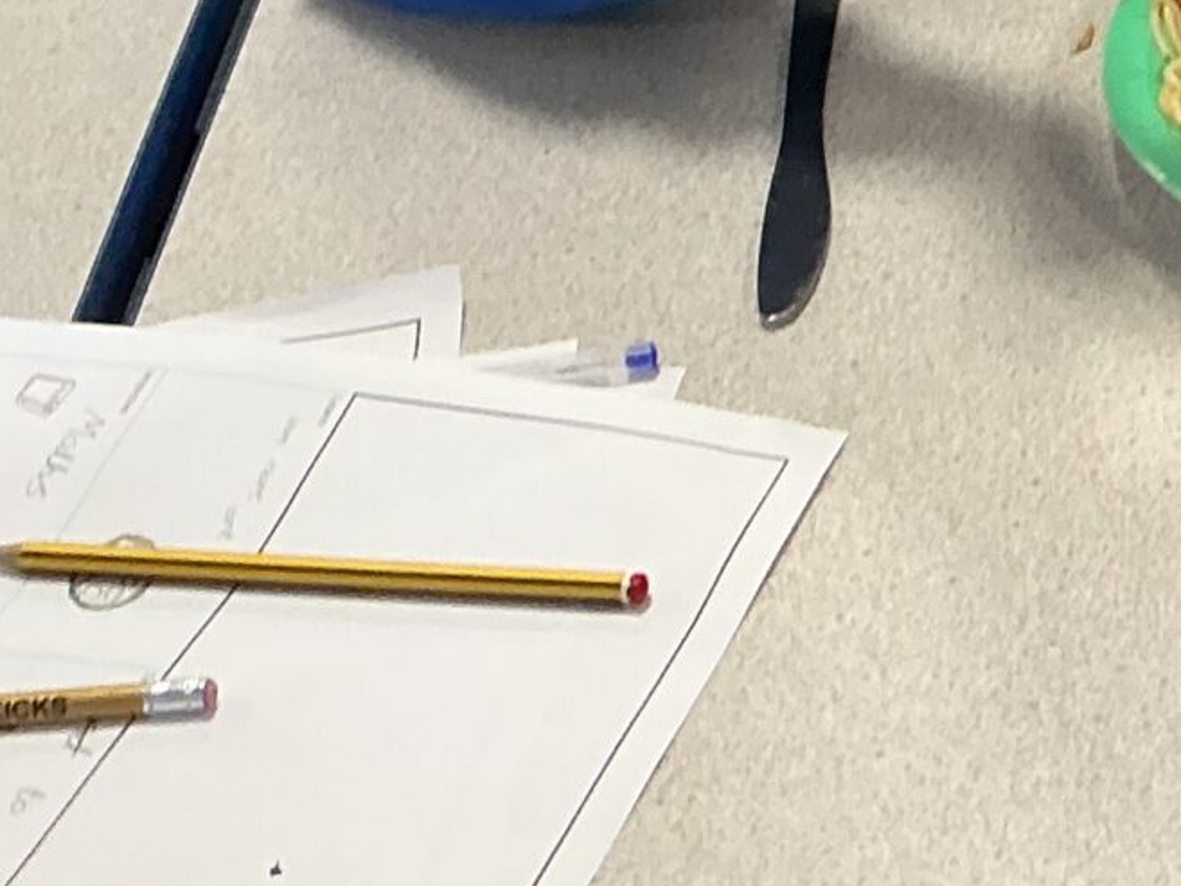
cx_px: 1983
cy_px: -785
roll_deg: -1.0
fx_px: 3856
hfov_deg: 15.5
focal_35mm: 113
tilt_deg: -27.5
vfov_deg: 11.9
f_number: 1.8
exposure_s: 1/60
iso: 100
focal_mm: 3
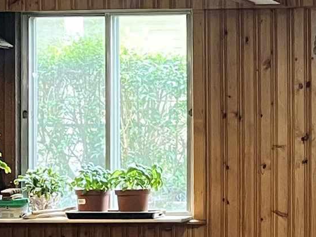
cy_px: 146
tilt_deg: -0.1
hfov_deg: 13.5
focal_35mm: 144
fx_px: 1314
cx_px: 339
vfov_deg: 10.3
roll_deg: +0.8
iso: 160
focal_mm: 5.7
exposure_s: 1/60
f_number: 1.5
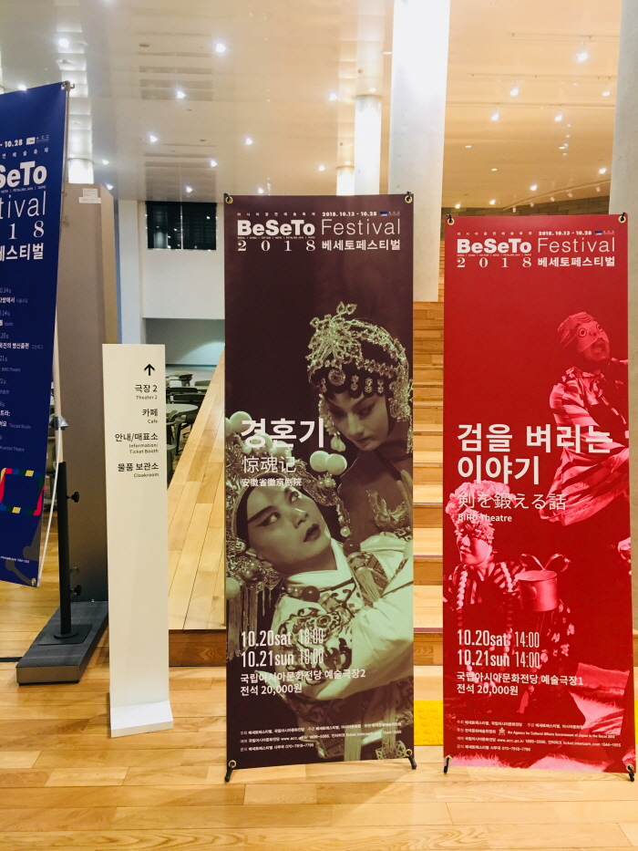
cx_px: 319
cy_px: 426
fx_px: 712
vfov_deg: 61.7
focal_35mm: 29
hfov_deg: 48.2
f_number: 2.2
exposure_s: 1/30
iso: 100
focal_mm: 4.15
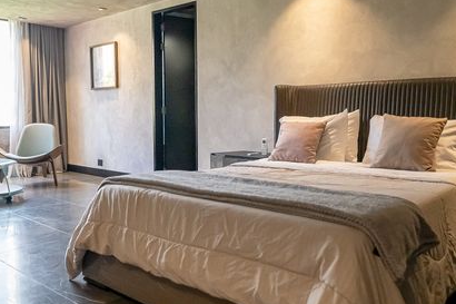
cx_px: 217
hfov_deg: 58.7
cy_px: 130
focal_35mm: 32
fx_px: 405
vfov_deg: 41.0
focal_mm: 16
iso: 4000
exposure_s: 1/1600
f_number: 1.8
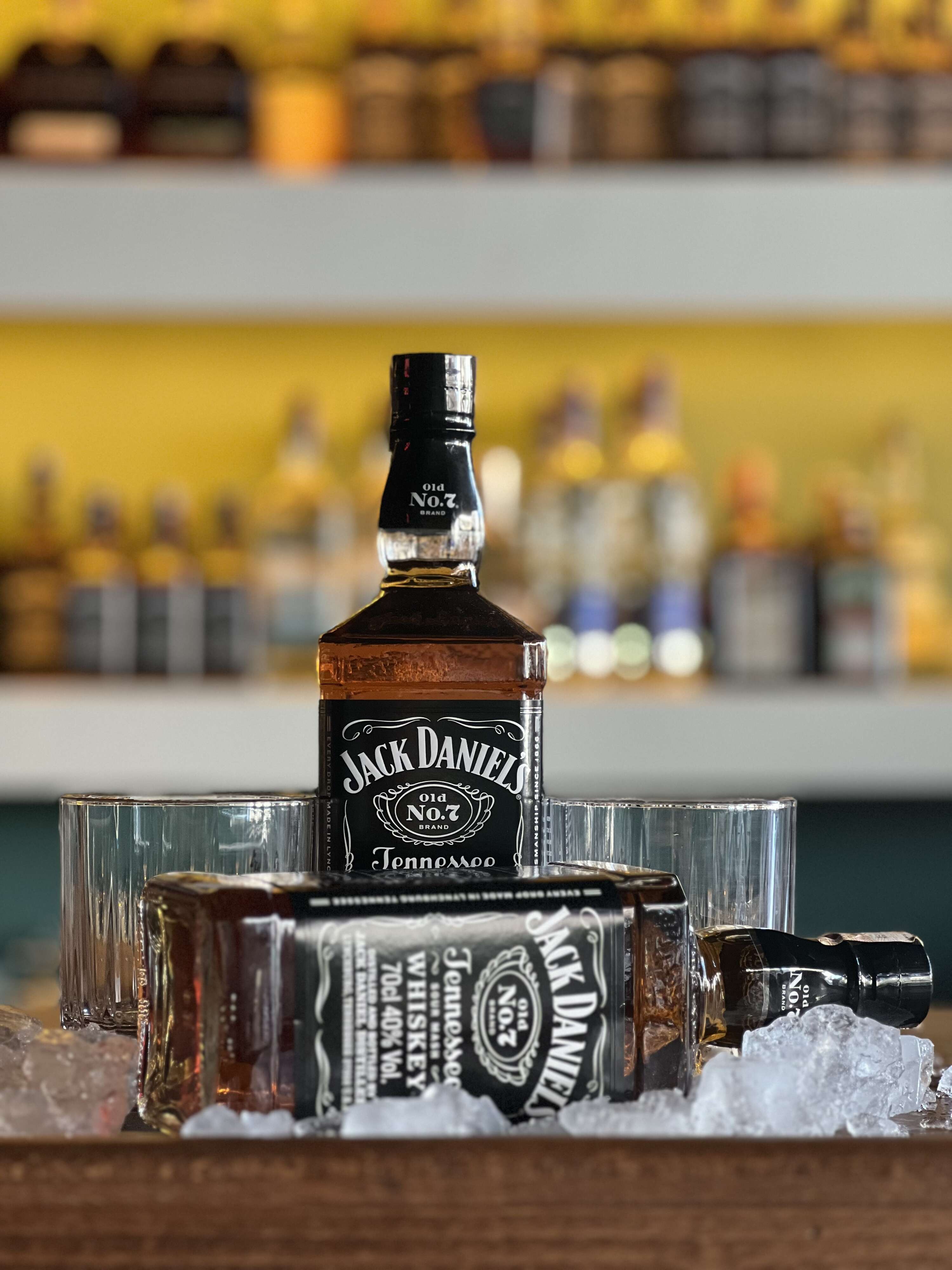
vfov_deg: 25.3
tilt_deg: +2.8
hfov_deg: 19.1
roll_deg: -0.1
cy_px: 635
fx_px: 2824
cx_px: 476
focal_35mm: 77
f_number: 2.8
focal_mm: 9
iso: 250
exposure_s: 1/33
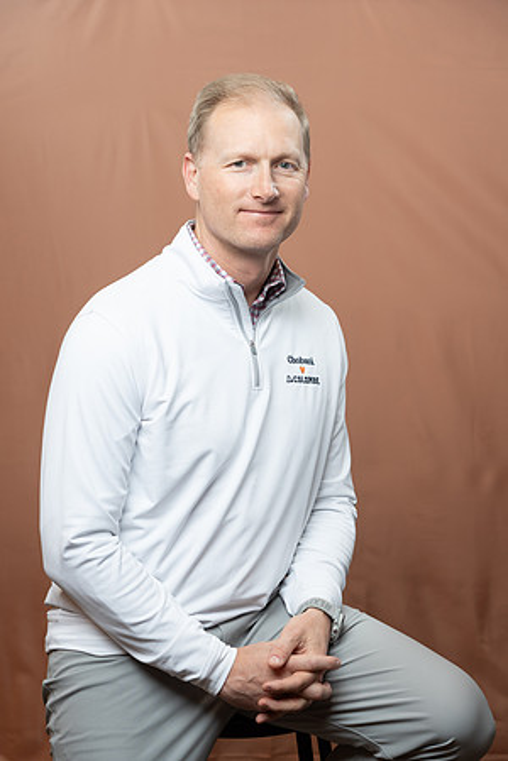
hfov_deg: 20.6
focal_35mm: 66
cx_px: 254
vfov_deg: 30.5
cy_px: 380
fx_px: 1397
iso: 320
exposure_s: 1/160
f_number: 4
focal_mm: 66
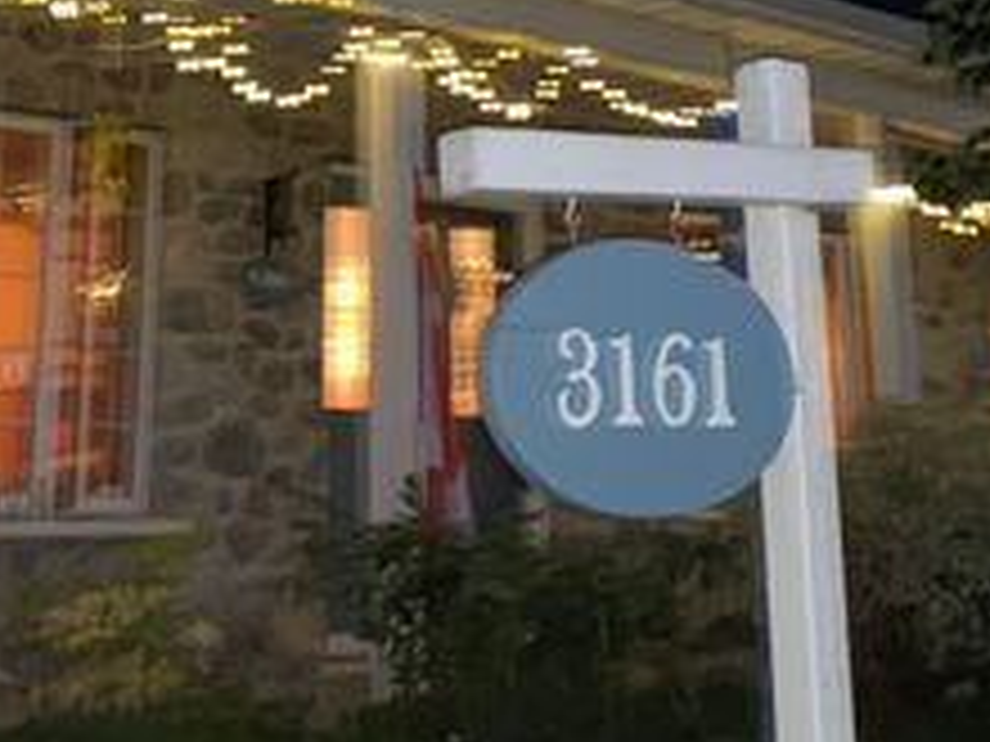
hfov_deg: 27.4
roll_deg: +0.8
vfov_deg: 20.0
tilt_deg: +17.6
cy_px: -27
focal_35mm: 71
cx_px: 436
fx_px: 2031
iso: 500
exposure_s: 1/4
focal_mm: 4.25
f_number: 1.8
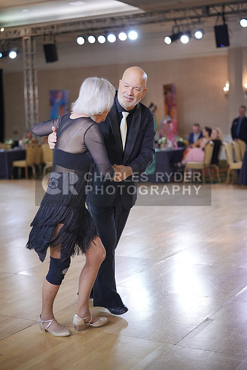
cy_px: 185
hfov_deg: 23.8
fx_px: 586
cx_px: 124
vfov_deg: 35.0
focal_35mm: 57
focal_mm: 57
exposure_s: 1/500
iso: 800
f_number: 2
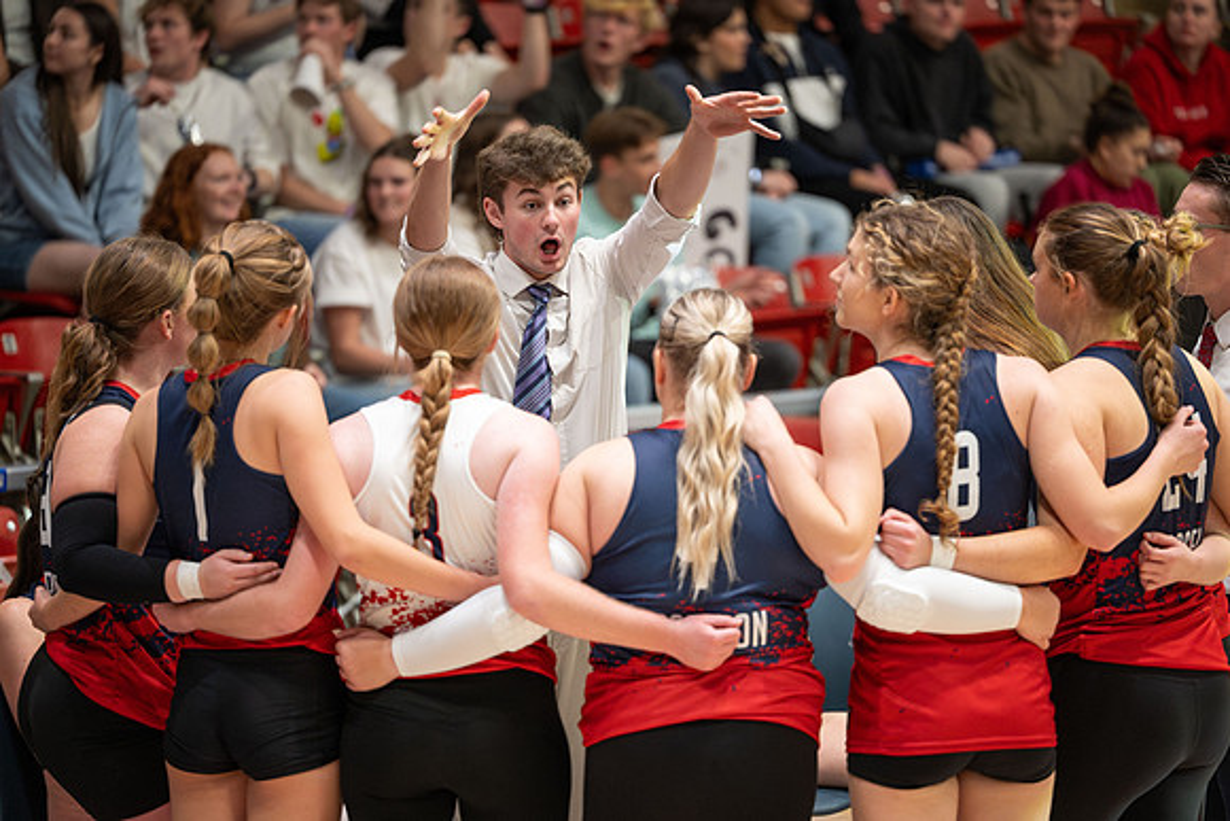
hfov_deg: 10.3
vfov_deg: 6.9
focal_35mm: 200
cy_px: 410
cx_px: 615
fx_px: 6835
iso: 4000
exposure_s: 1/200
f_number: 2.8
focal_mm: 200
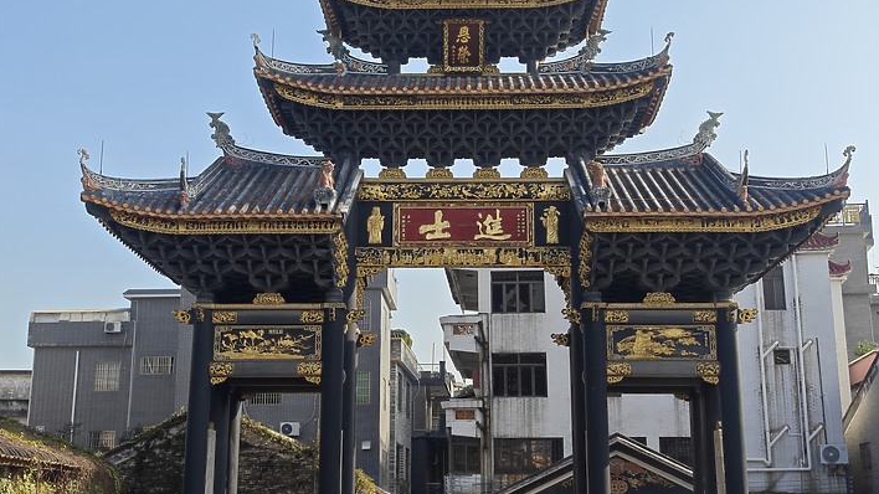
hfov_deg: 40.6
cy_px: 230
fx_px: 1189
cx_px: 441
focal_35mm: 51
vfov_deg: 23.5
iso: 125
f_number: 4
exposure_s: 1/560
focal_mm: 8.7
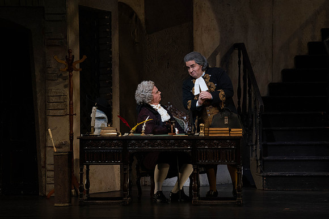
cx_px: 164
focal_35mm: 200
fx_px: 1828
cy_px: 110
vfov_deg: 6.9
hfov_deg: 10.3
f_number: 9
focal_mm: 200
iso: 3200
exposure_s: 1/250
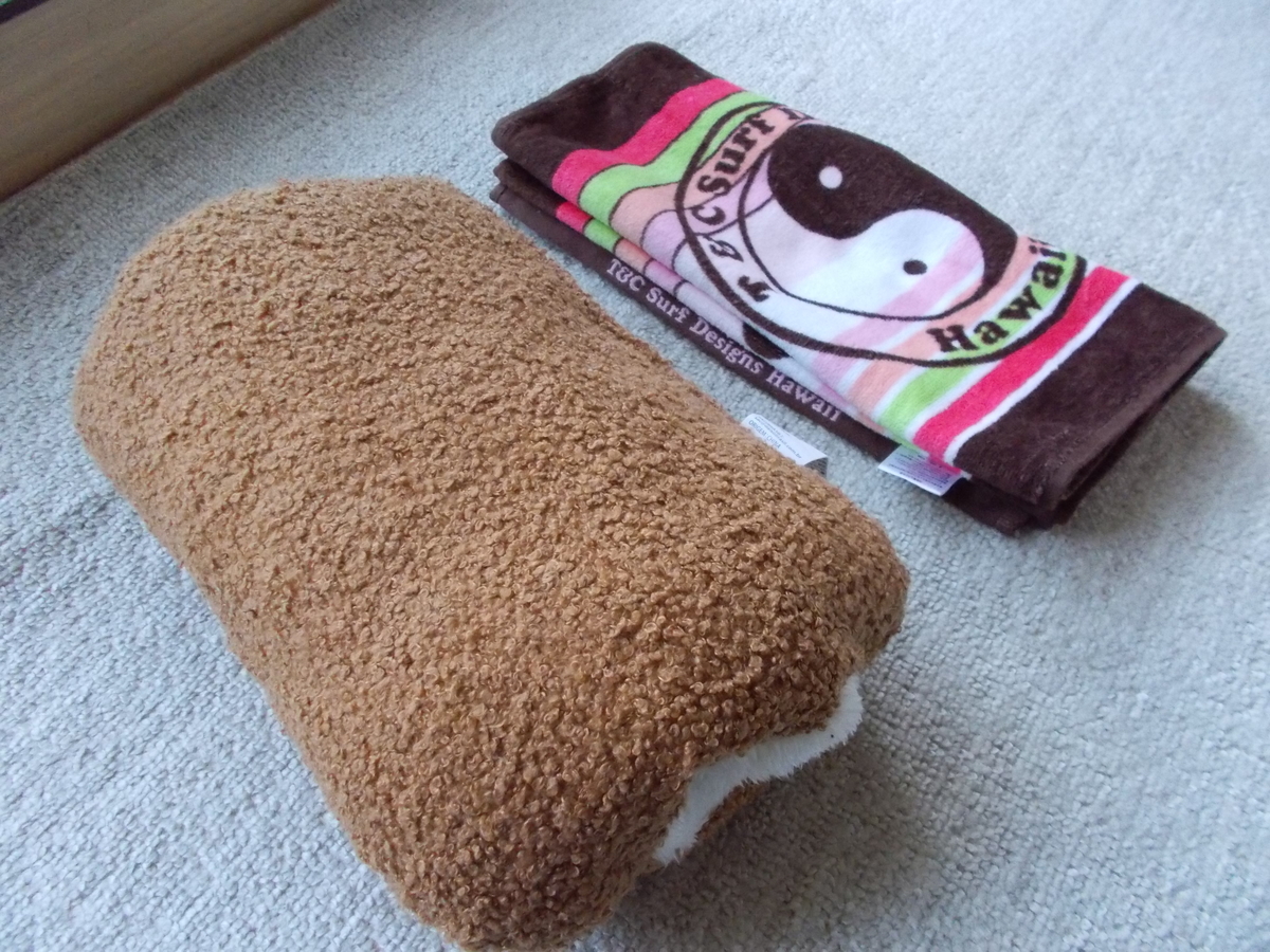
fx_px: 954
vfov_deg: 53.1
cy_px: 476
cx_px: 635
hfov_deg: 67.3
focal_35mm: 26
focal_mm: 4.6
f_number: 3.2
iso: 800
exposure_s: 1/60
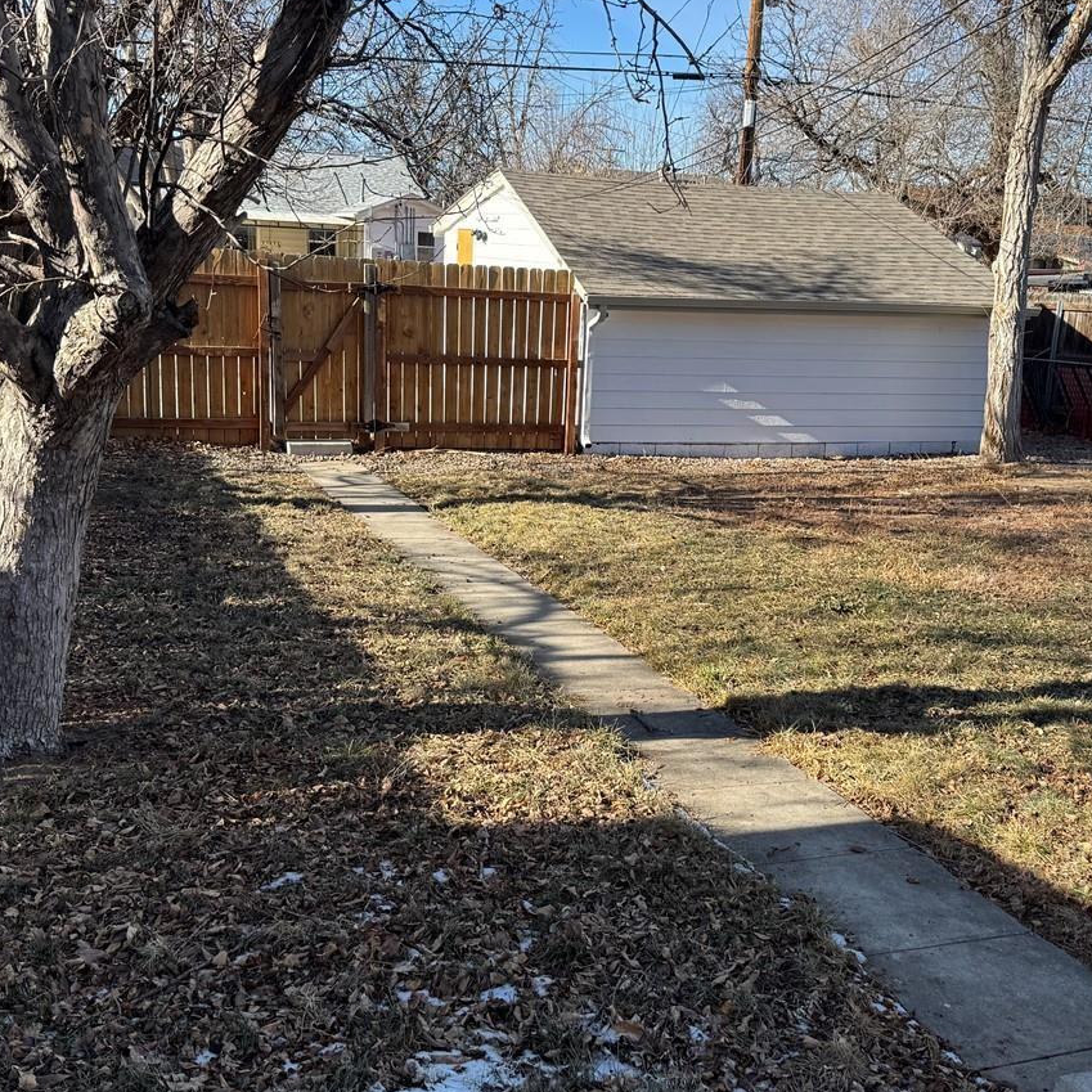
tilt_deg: -12.7
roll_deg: -2.9
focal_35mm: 40
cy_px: 574
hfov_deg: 41.8
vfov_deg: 41.8
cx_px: 611
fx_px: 1428
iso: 80
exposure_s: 1/1767
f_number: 1.78
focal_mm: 6.76
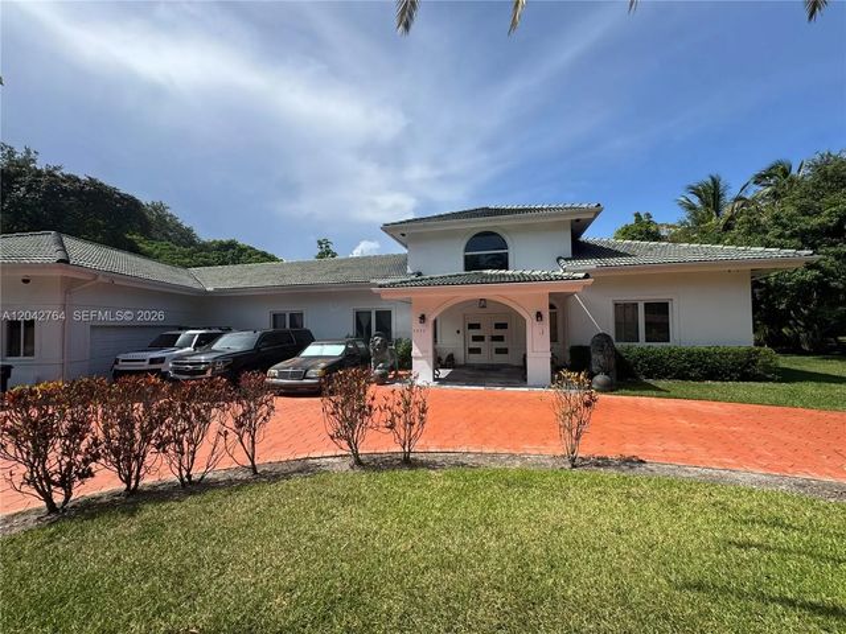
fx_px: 342
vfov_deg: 85.7
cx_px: 423
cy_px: 317
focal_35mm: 14
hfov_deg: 102.1
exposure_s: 1/2028
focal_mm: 2.22
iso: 50
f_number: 2.2
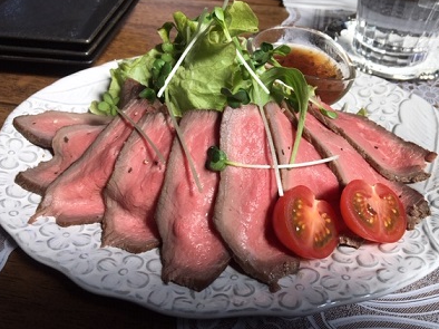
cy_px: 177
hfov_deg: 55.3
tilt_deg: -45.3
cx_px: 232
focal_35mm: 33
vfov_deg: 42.9
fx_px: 418
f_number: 2.2
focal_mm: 4.15
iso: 25
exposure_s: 1/434
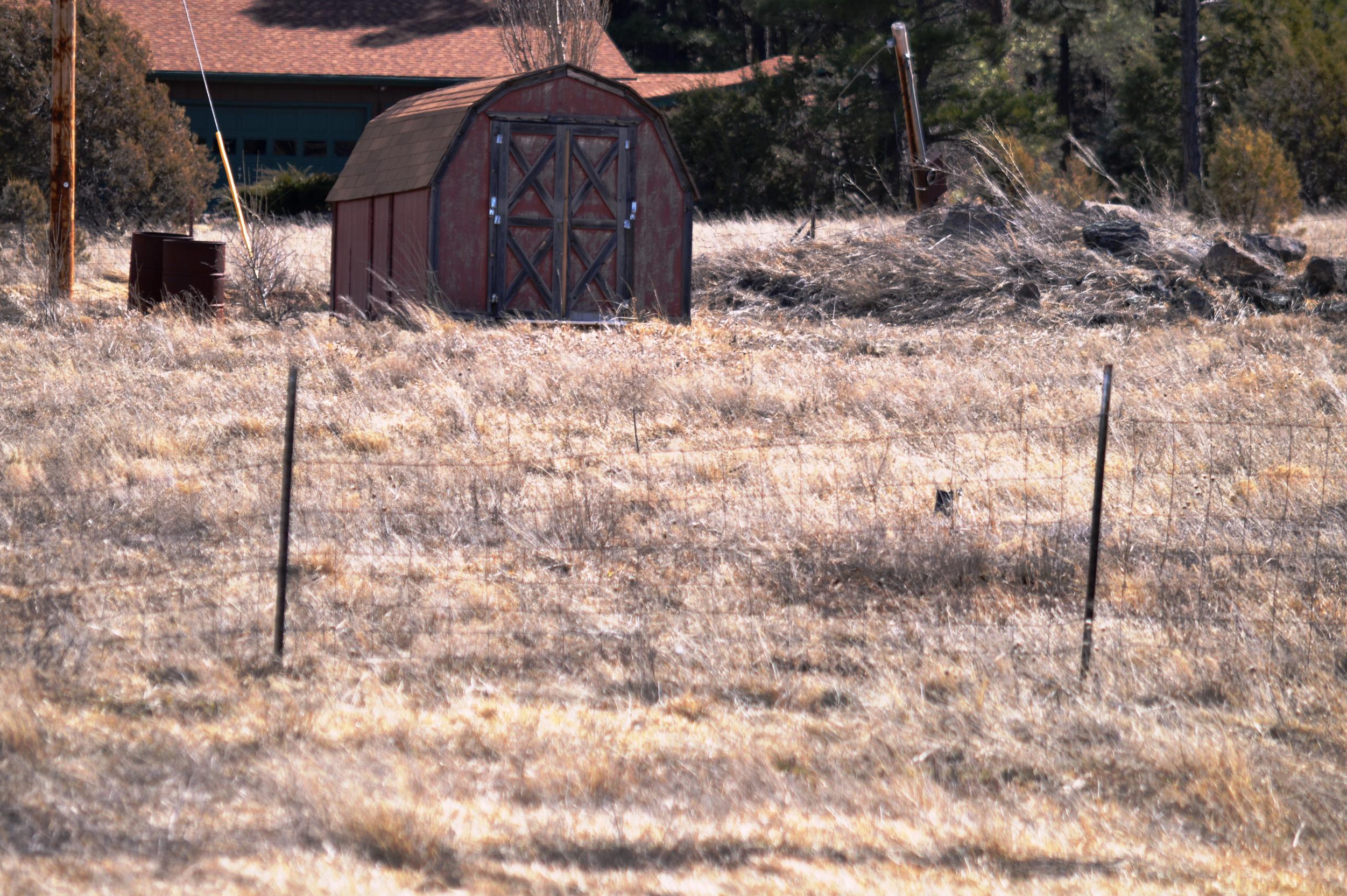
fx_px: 13106
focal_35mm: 351
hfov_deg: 5.9
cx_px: 647
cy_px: 414
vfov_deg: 3.9
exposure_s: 1/400
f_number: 5
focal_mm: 195
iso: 100
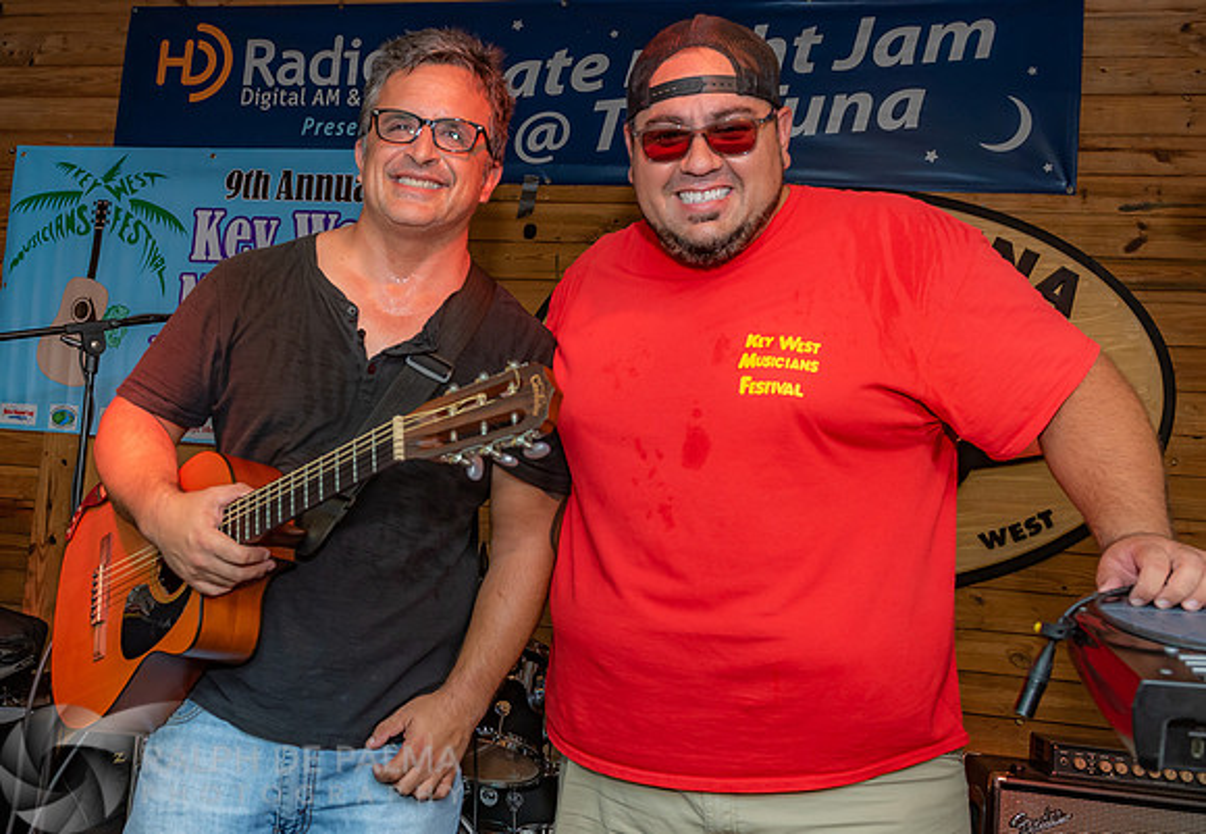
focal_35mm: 38
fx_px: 1290
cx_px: 463
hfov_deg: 49.7
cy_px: 442
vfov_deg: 35.8
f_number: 5.6
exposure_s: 1/160
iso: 500
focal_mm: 28
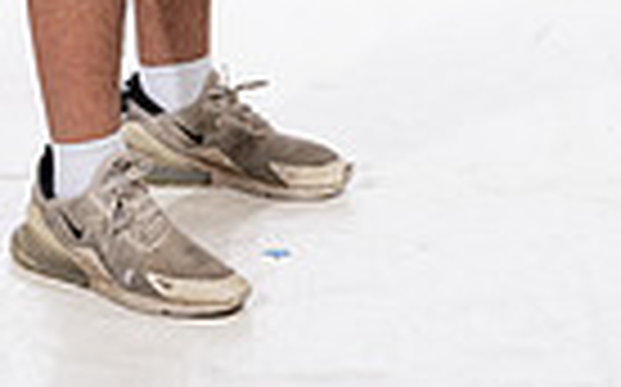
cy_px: -518
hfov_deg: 12.6
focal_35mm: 166
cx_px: 238
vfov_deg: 7.4
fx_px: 2807
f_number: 7.1
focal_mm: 50
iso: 640
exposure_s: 1/250
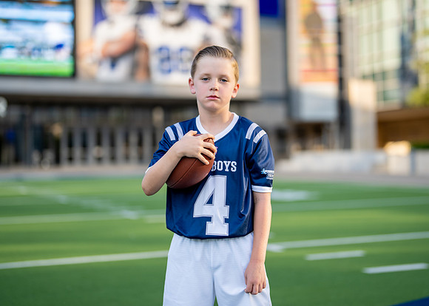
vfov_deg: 22.3
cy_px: 128
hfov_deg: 30.8
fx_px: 777
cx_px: 222
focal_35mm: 64
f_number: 1.2
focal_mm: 50
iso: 100
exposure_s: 1/2000
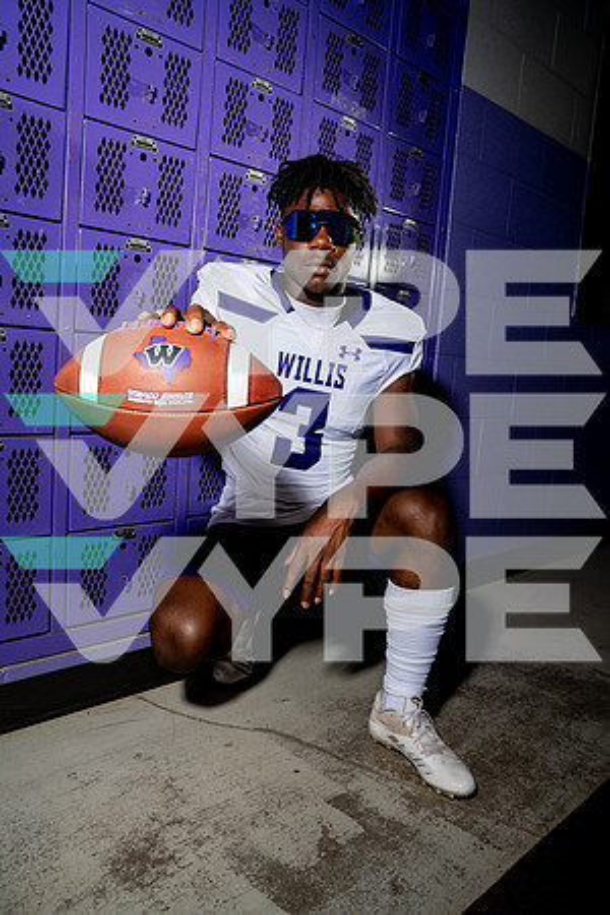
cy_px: 458
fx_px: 712
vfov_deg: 65.5
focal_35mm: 28
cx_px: 305
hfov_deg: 46.4
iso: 200
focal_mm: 28
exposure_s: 1/250
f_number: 5.6
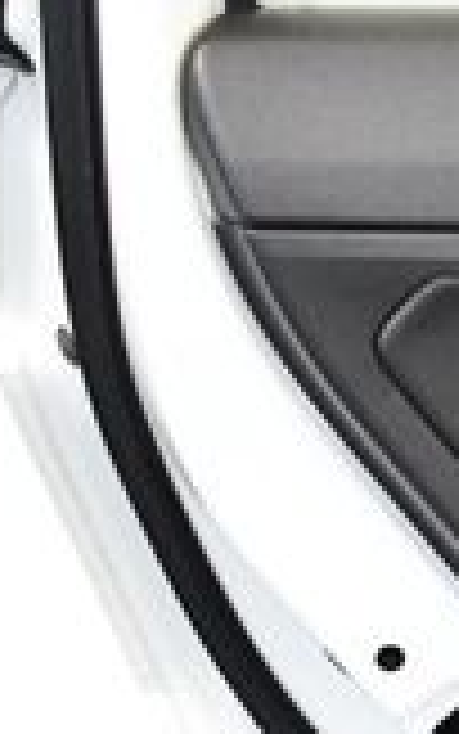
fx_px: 2880
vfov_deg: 14.0
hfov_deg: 8.0
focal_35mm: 144
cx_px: 1300
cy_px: 905
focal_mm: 18
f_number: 3.5
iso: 3200
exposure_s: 1/80
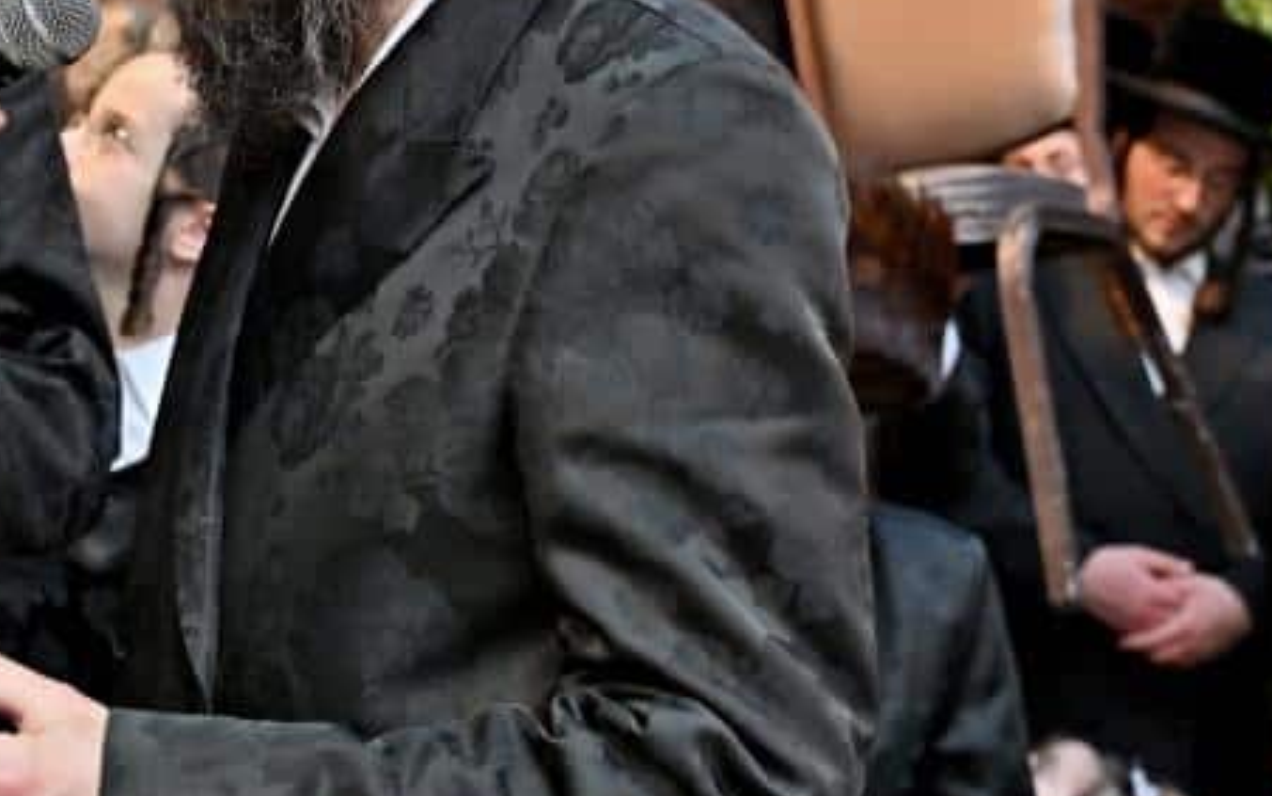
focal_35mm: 88
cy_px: 126
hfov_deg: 23.2
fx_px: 3051
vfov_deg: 14.7
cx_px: 226
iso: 500
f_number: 4
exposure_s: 1/160
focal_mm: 38
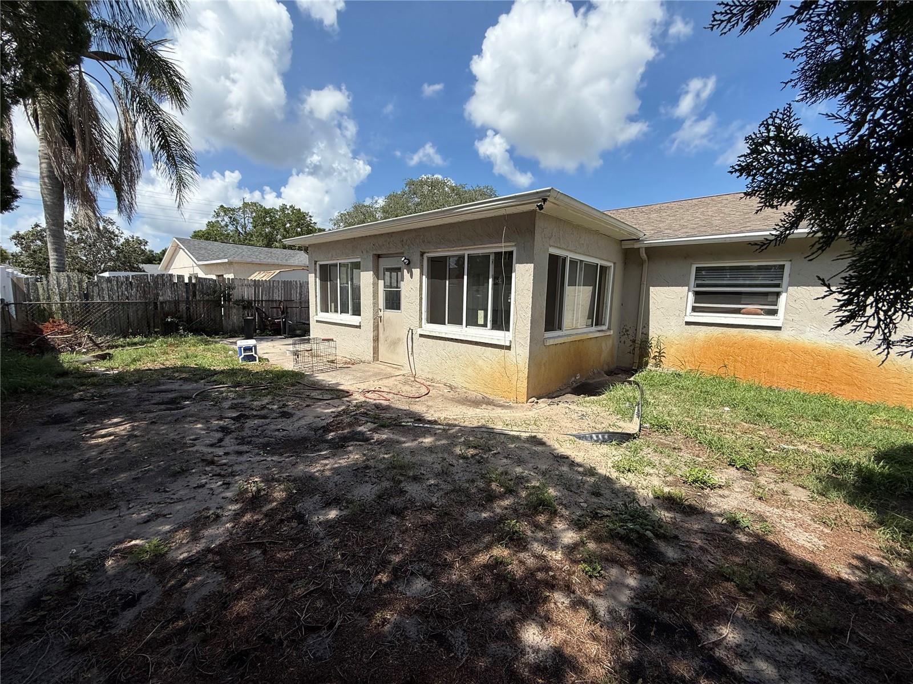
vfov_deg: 85.7
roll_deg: -2.0
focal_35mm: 14
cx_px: 456
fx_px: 369
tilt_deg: -7.9
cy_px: 342
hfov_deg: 102.1
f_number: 2.2
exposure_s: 1/2092
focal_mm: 2.22
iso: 50
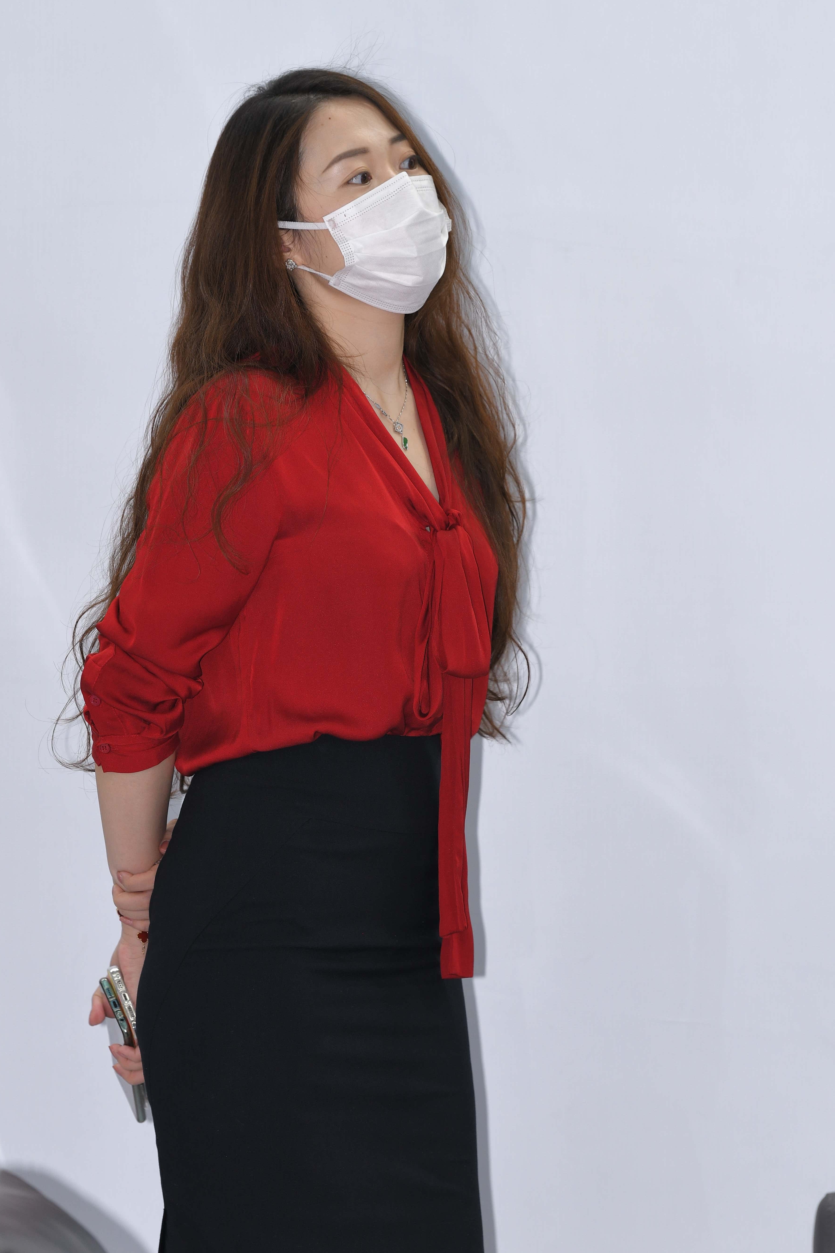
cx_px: 381
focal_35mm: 263
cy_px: 703
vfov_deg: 7.8
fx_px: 9149
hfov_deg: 5.2
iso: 400
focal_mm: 170
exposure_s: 1/160
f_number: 4
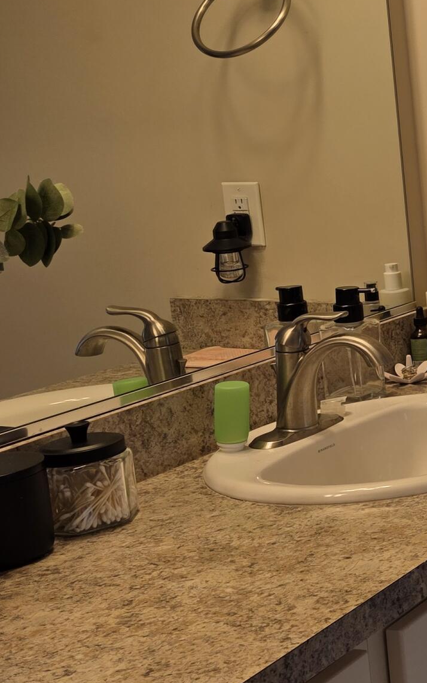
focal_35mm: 64
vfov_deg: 31.8
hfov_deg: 15.7
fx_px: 1192
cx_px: 878
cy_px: 252
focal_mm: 6.3
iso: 50
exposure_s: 1/120
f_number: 1.7
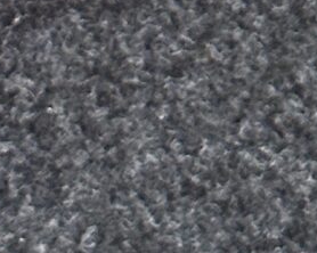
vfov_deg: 3.3
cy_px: -978
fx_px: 4050
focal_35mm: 432
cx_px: -182
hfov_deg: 4.5
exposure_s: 1/50
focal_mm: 6.86
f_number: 1.78
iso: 200
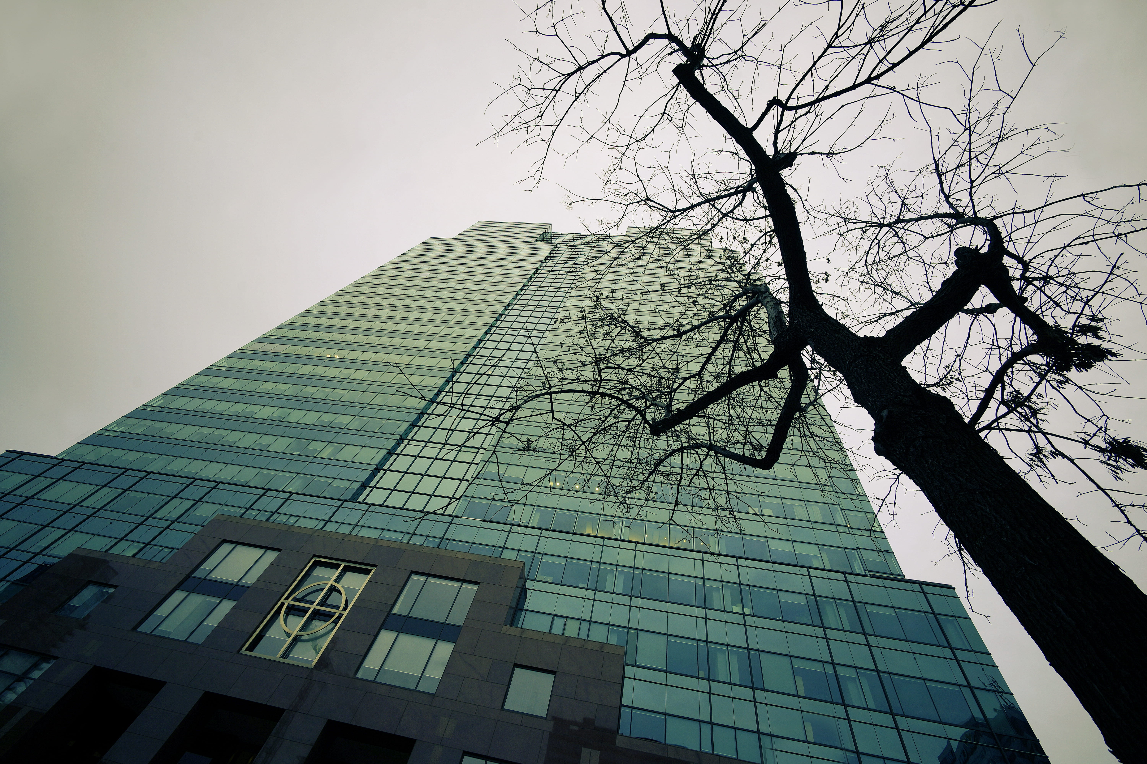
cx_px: 574
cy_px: 382
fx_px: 478
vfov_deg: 77.3
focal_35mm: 15
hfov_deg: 100.4
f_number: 8
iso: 100
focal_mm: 15
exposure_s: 1/20
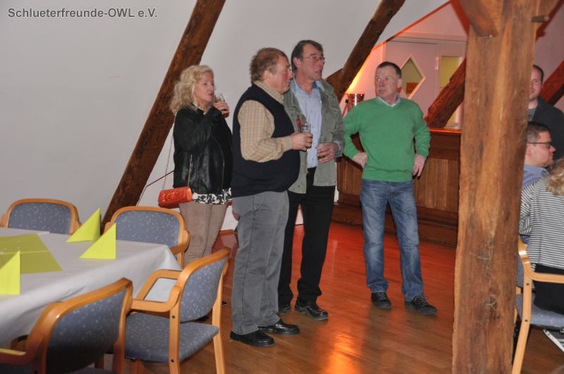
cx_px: 282
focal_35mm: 48
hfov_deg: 41.2
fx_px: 751
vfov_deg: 28.0
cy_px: 187
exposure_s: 1/60
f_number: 4.2
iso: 800
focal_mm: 32
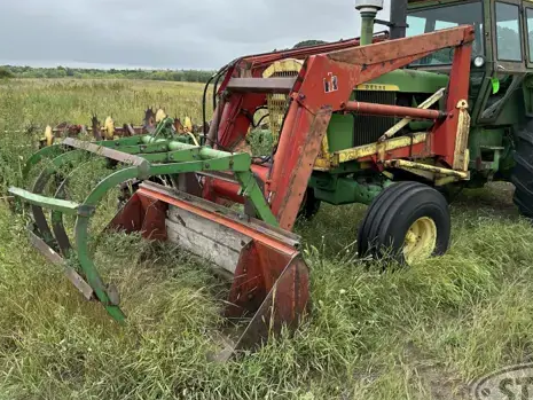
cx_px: 307
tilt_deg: -9.7
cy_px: 164
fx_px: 508
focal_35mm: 33
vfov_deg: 42.8
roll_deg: +0.3
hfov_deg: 55.1
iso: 80
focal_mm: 6.86
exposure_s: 1/918
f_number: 1.78
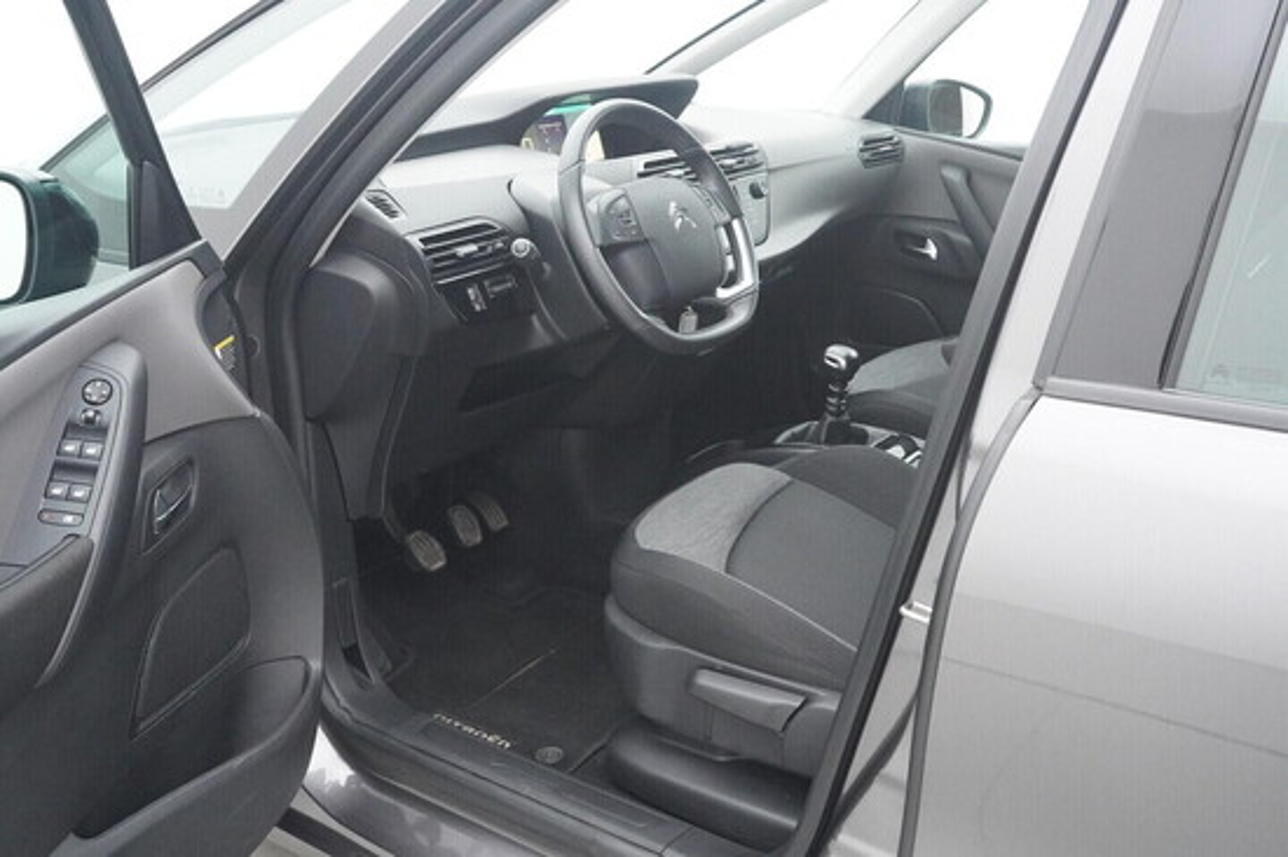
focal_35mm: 36
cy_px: 428
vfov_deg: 36.8
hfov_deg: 53.2
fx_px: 1287
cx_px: 644
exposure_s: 1/250
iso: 6400
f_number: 6.3
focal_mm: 24
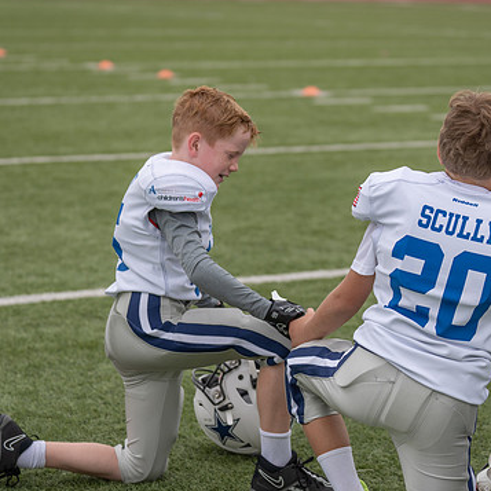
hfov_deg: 15.1
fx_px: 1845
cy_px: 274
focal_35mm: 115
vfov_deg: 15.2
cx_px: 312
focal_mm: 70
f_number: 2.8
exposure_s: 1/1250
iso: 200
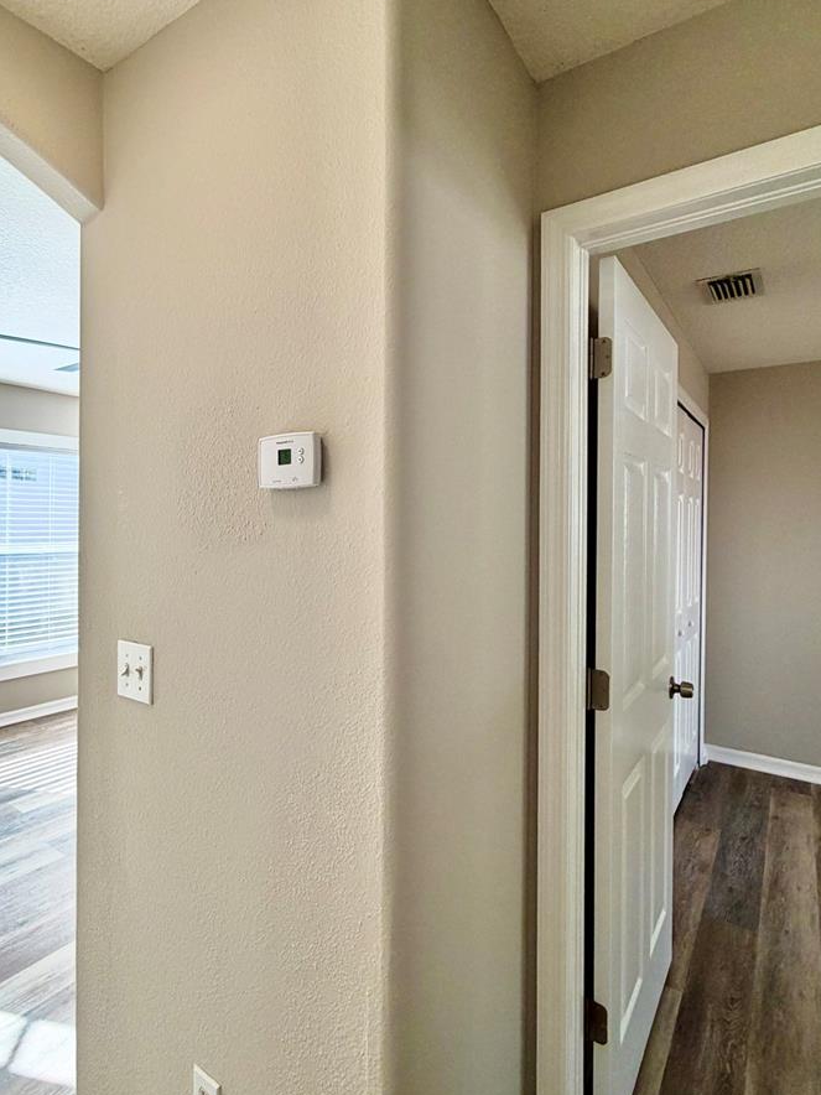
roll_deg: -0.8
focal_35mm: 19
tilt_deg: -0.5
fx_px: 601
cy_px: 525
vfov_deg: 84.6
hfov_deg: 68.4
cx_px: 358
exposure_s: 1/120
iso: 64
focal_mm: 2.22
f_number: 2.2
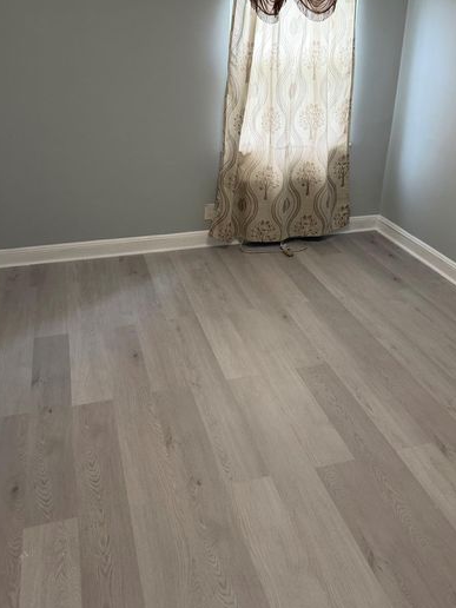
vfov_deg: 57.7
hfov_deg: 45.4
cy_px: 233
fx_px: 544
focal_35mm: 31
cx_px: 225
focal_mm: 6.76
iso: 160
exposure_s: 1/60
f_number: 1.78
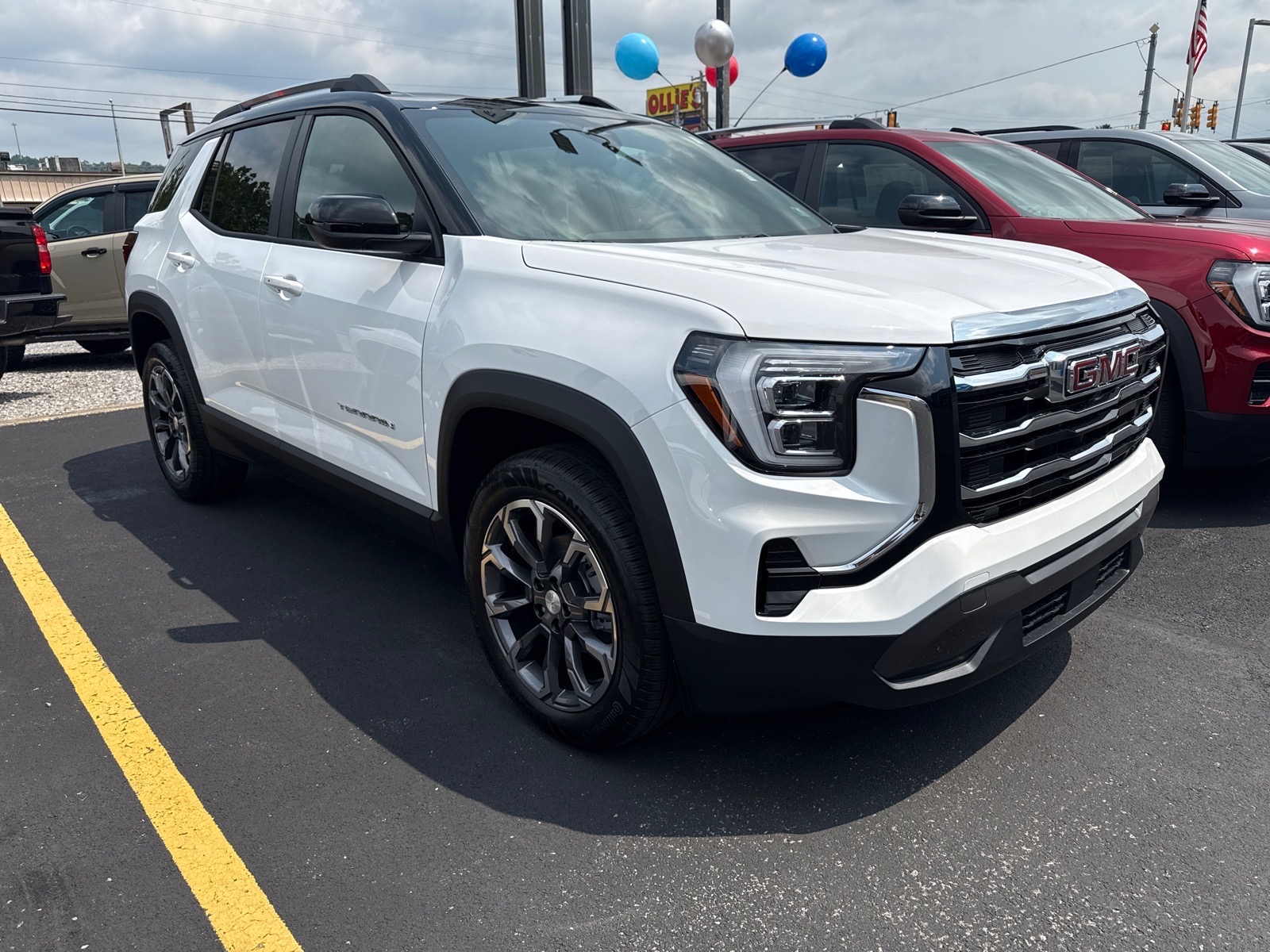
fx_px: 881
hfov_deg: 71.6
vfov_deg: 56.8
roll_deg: +1.4
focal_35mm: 24
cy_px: 476
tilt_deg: -15.6
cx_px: 635
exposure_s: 1/6173
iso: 80
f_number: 1.78
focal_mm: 6.76
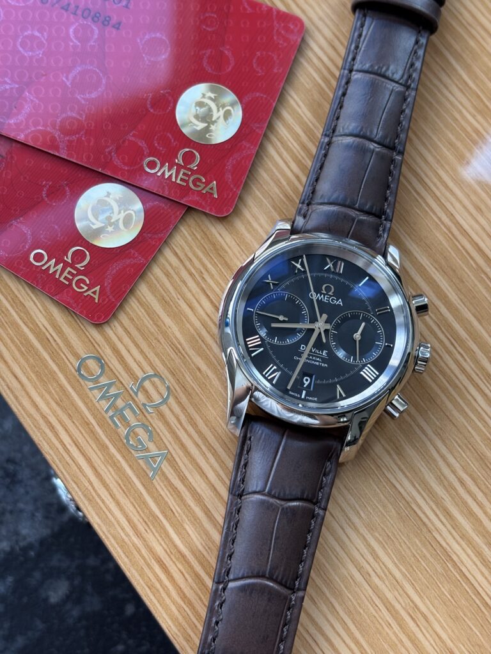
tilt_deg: -73.3
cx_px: 246
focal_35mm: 52
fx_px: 983
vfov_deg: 36.8
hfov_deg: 28.0
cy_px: 327
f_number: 1.6
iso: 50
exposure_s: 1/95
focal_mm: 5.96
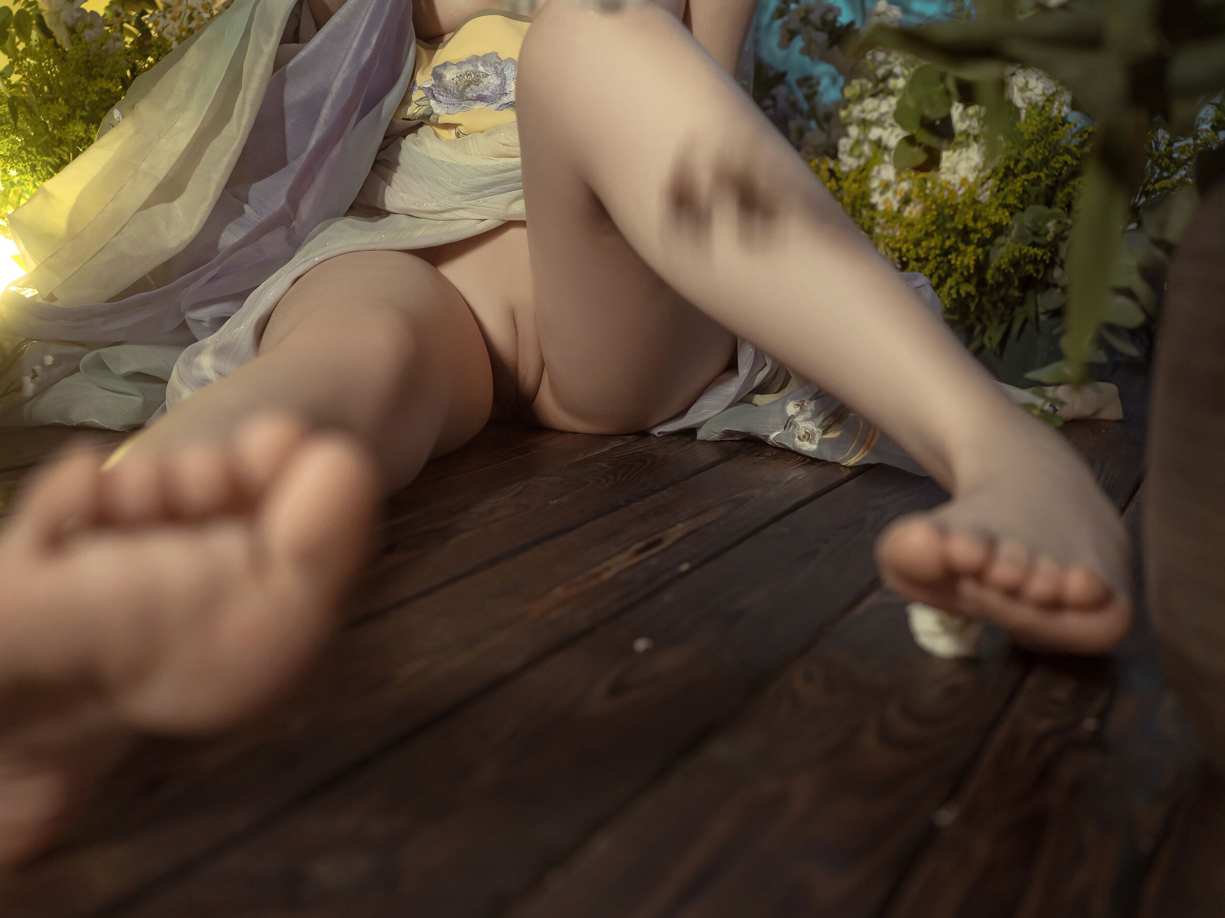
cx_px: 571
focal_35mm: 38
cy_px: 460
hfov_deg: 48.9
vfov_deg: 37.7
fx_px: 1345
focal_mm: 35
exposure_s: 1/40
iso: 640
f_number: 3.5
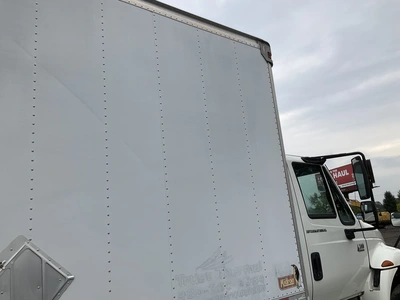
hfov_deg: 61.7
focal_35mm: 29
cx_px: 200
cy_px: 150
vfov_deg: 48.2
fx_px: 335
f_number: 1.8
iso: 25
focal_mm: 3
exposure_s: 1/1035
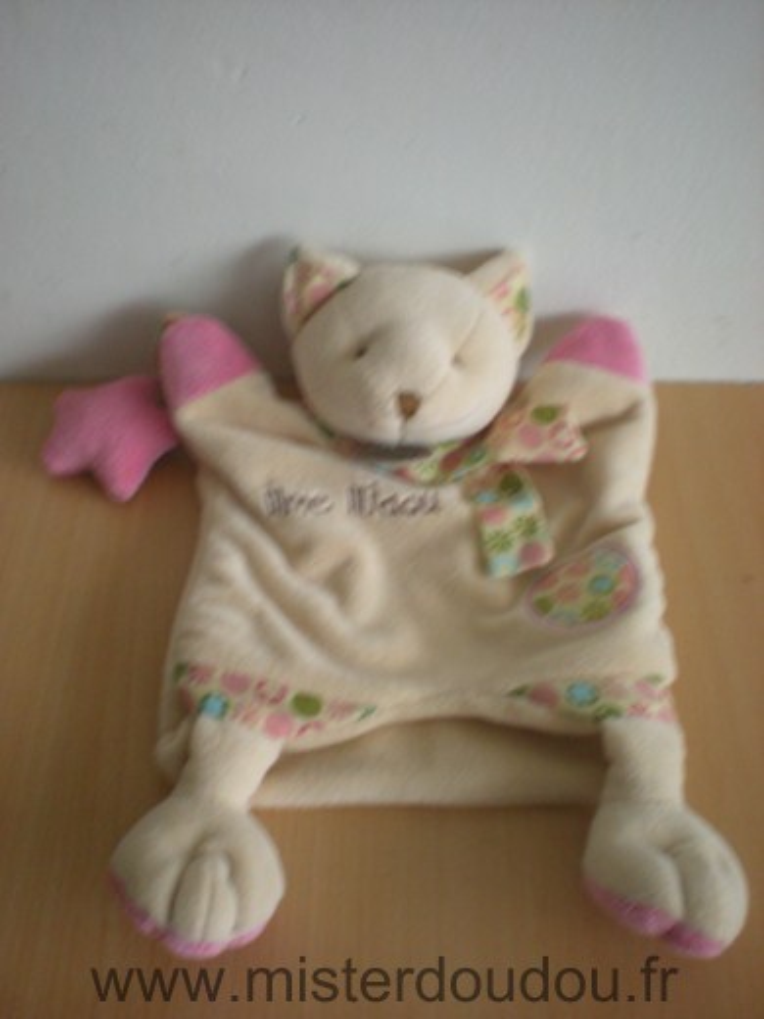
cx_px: 382
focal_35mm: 38
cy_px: 510
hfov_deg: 37.7
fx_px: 1118
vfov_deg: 49.0
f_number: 3.1
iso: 278
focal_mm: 6.3
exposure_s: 1/8
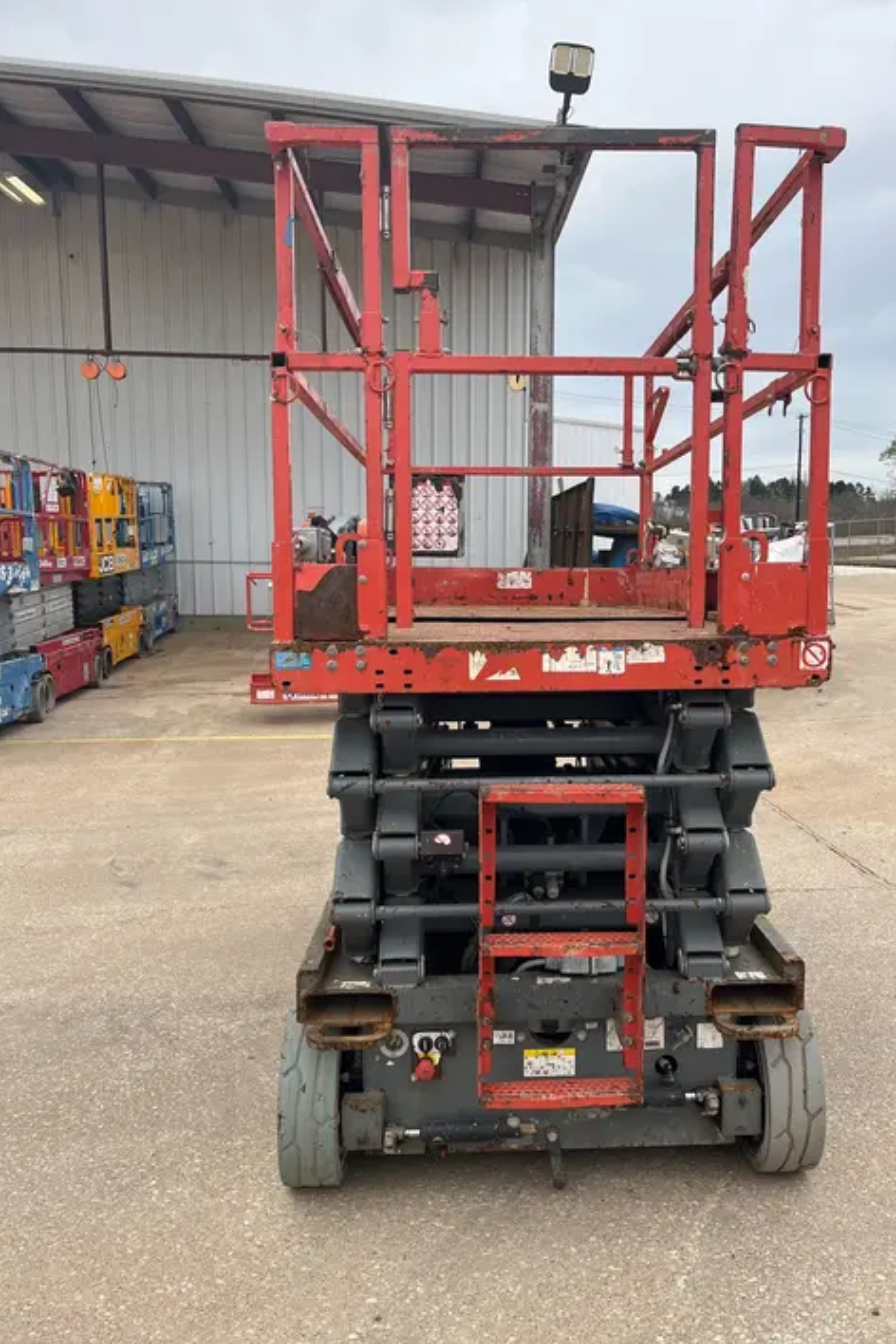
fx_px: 1045
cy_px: 682
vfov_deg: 65.5
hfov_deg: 46.3
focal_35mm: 28
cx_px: 513
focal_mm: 5.1
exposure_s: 1/804
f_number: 1.6
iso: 50
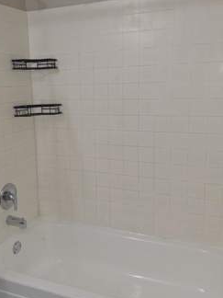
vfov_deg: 50.1
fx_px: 318
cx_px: 78
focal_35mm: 37
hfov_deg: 38.3
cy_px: 143
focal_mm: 4.69
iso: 125
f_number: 1.8
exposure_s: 1/120
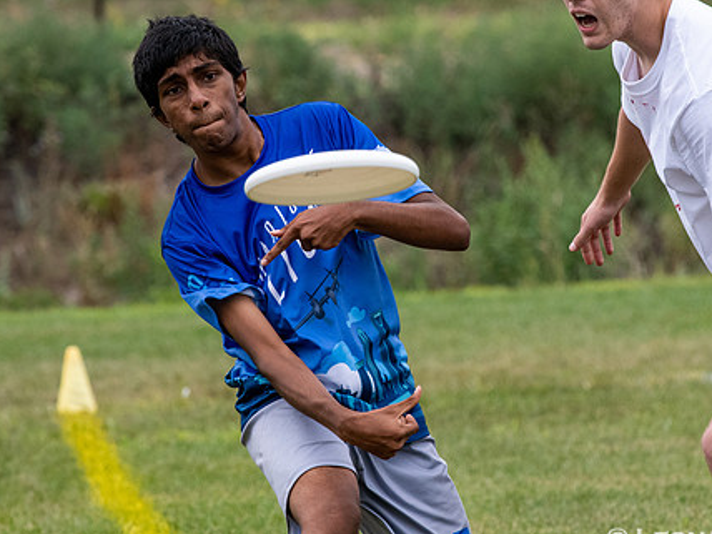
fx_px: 12053
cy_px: 254
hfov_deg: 3.4
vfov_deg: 2.5
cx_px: 449
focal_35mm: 586
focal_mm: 300
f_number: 9
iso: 1600
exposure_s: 1/2000
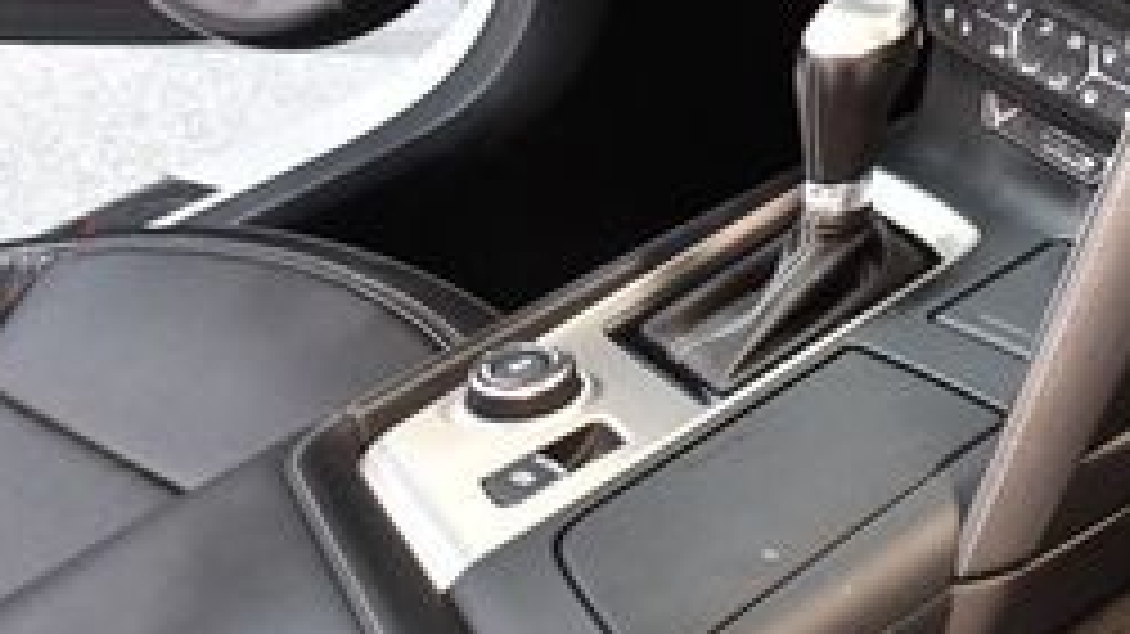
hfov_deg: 20.9
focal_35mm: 96
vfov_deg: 12.5
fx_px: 2876
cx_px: 1319
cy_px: 22
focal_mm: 24
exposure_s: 1/60
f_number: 3.8
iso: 4000
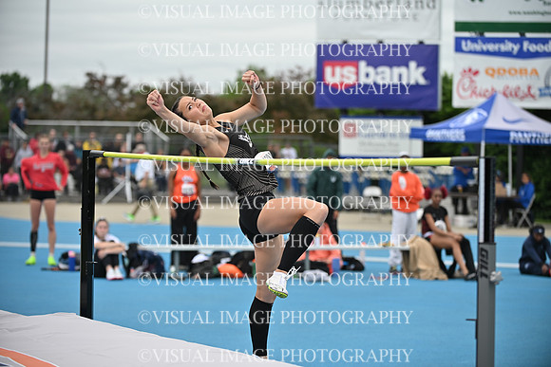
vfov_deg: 11.4
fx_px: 1837
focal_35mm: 120
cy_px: 184
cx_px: 276
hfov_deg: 17.1
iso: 250
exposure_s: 1/2500
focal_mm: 120
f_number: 3.2
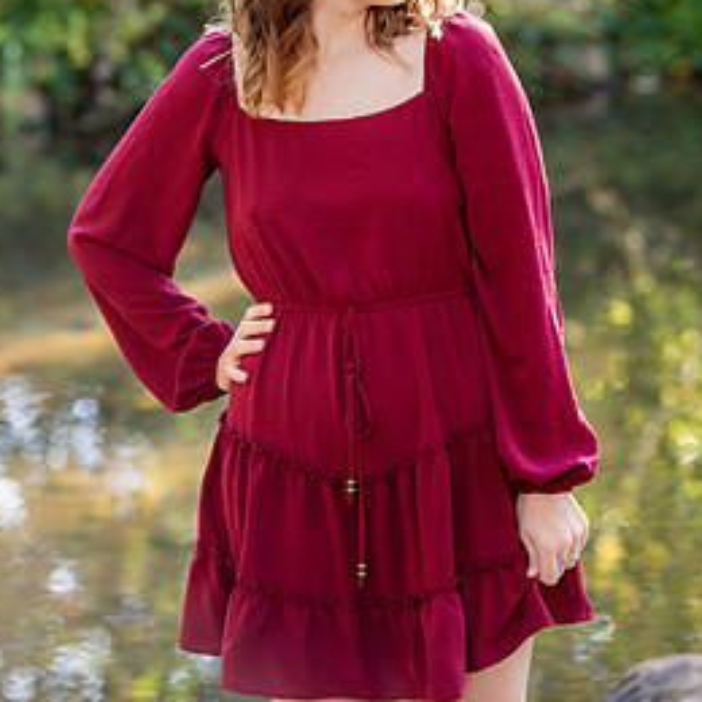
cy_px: 143
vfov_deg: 8.2
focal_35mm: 213
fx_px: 4887
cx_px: 343
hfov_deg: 8.2
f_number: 4
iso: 1250
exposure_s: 1/320
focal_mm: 145
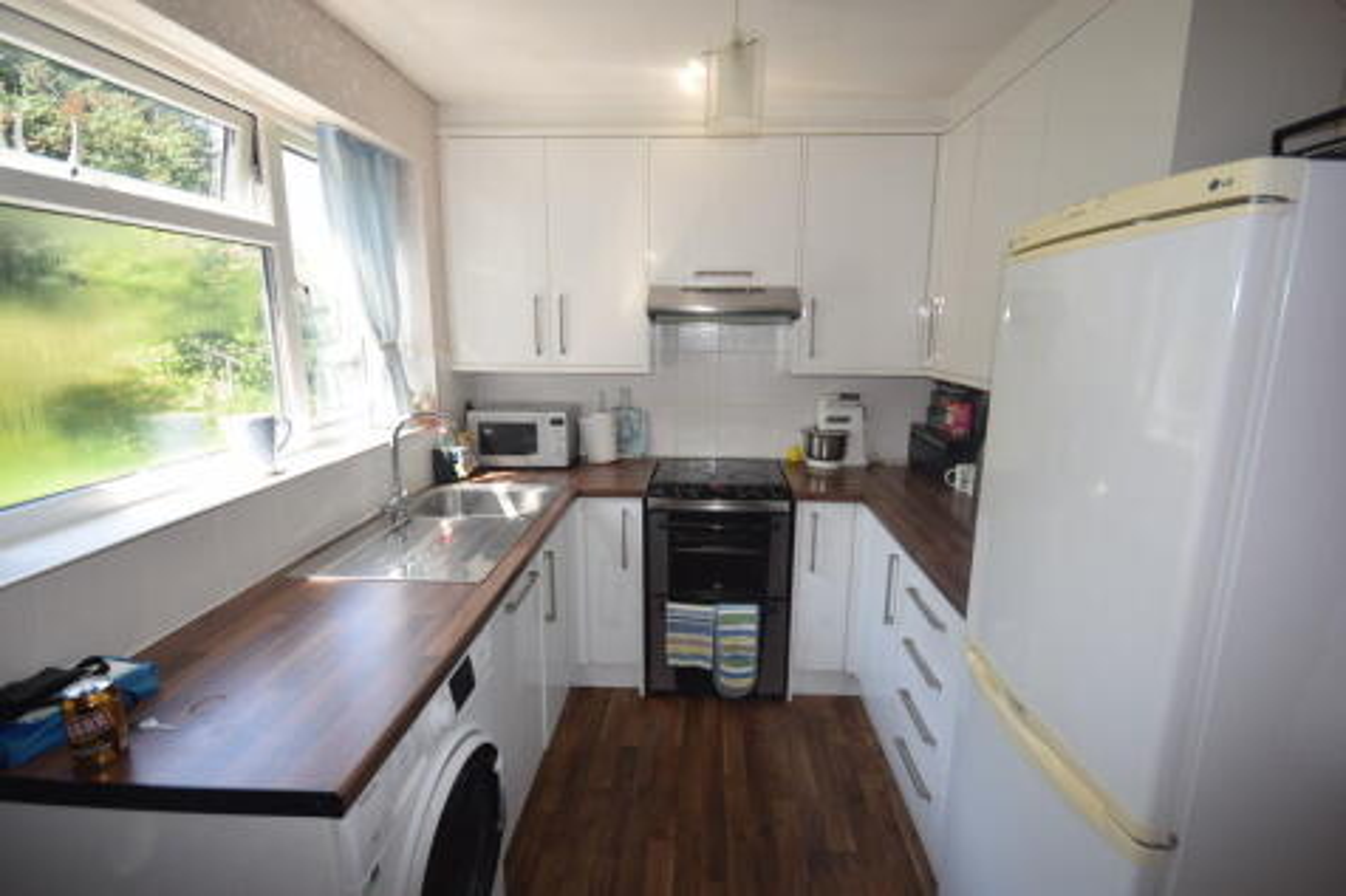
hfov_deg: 95.0
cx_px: 673
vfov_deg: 72.0
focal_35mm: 16
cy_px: 448
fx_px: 617
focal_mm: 11
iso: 220
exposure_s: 1/125
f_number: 5.6
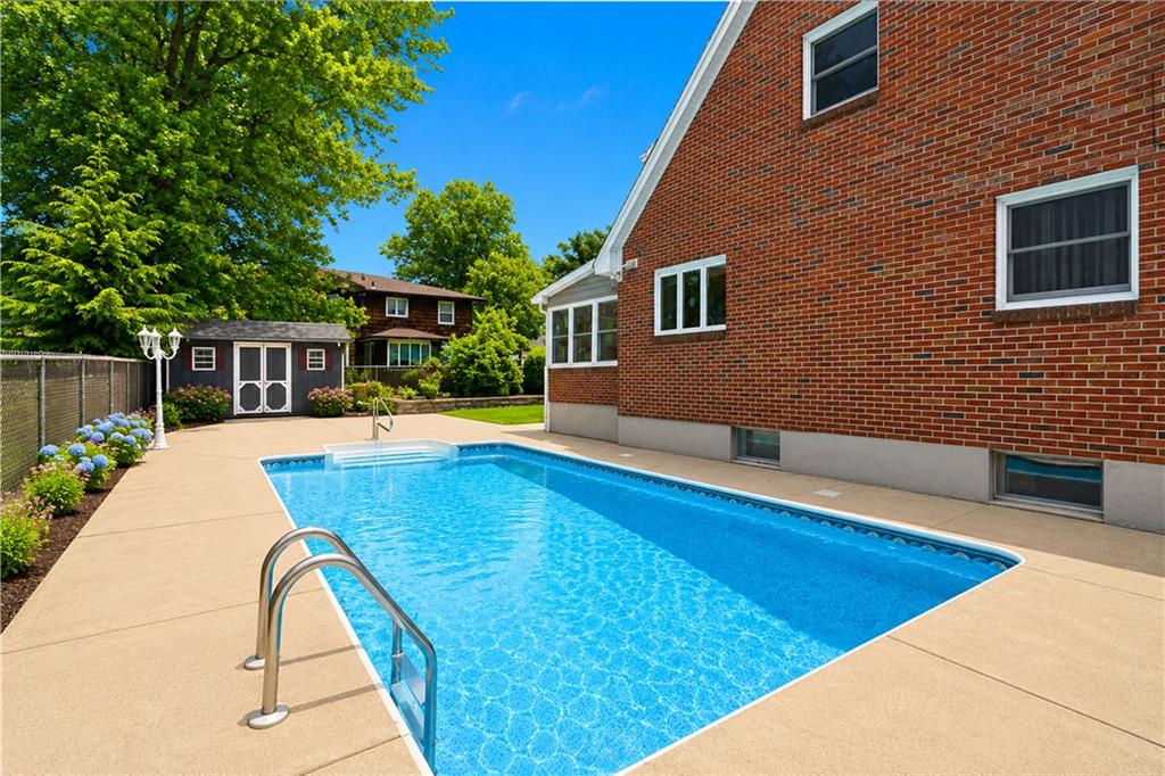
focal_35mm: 16
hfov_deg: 96.8
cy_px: 388
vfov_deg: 73.7
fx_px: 518
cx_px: 582
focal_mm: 16
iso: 125
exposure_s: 1/160
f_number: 9
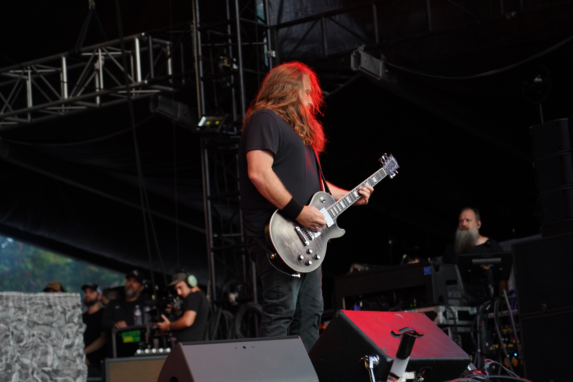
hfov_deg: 19.5
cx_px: 286
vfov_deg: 13.0
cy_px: 191
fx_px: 1671
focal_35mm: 105
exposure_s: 1/125
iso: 320
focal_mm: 105
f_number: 4
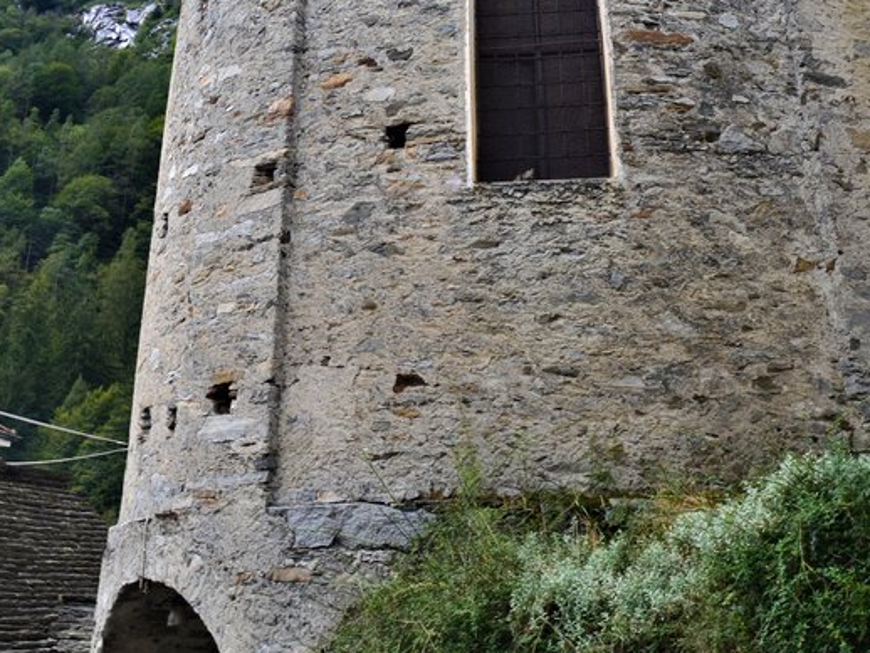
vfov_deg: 33.5
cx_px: 438
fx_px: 1006
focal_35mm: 40
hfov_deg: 46.8
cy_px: 30
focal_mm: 18
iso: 320
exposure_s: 1/100
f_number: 9
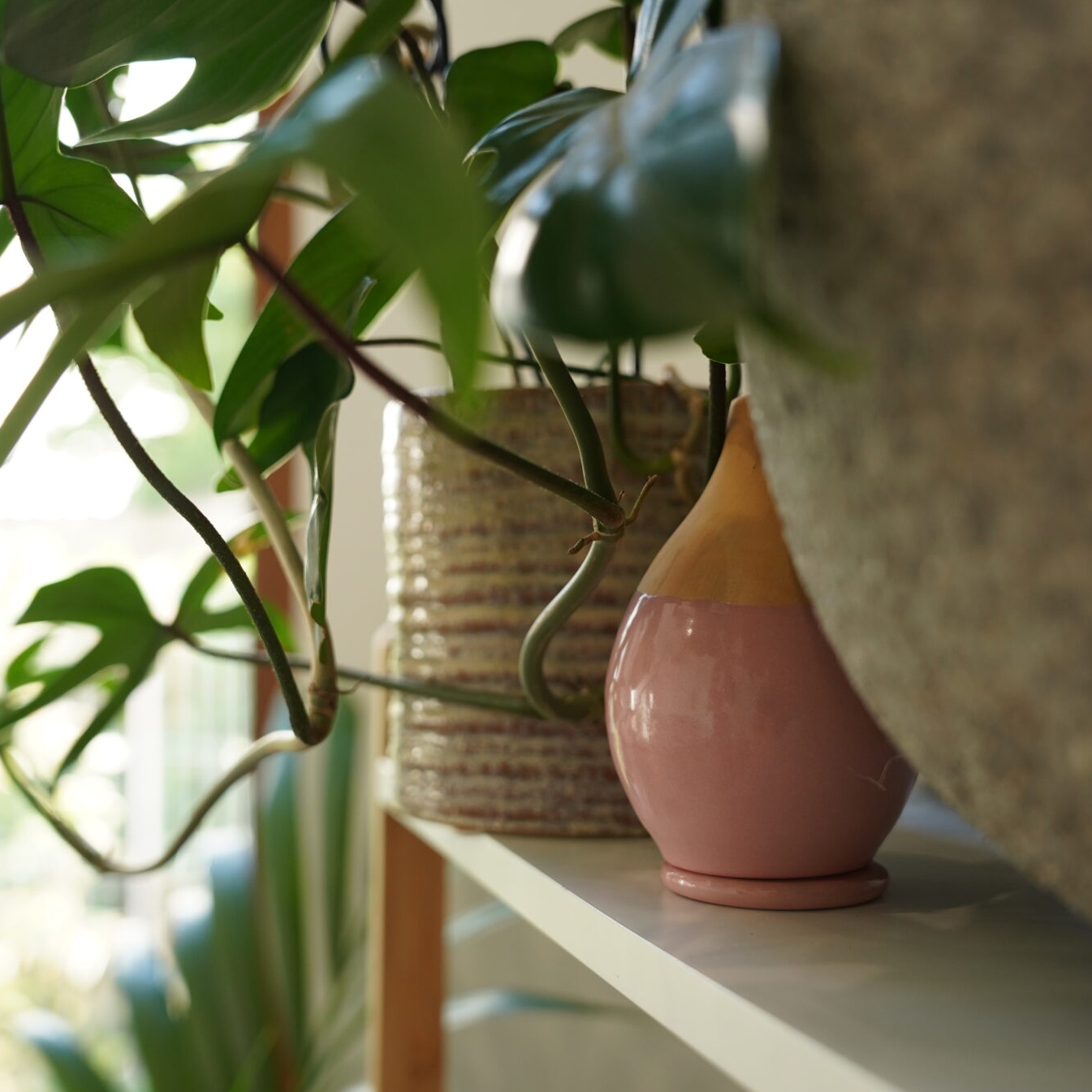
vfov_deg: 38.3
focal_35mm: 44
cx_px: 544
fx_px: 1570
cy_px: 499
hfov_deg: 38.3
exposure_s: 1/250
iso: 1000
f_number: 3.5
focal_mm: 34
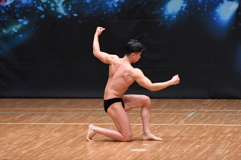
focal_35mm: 300
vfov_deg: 4.6
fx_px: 2007
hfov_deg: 6.9
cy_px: 80
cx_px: 120
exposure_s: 1/400
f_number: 5.6
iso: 6400
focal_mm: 200
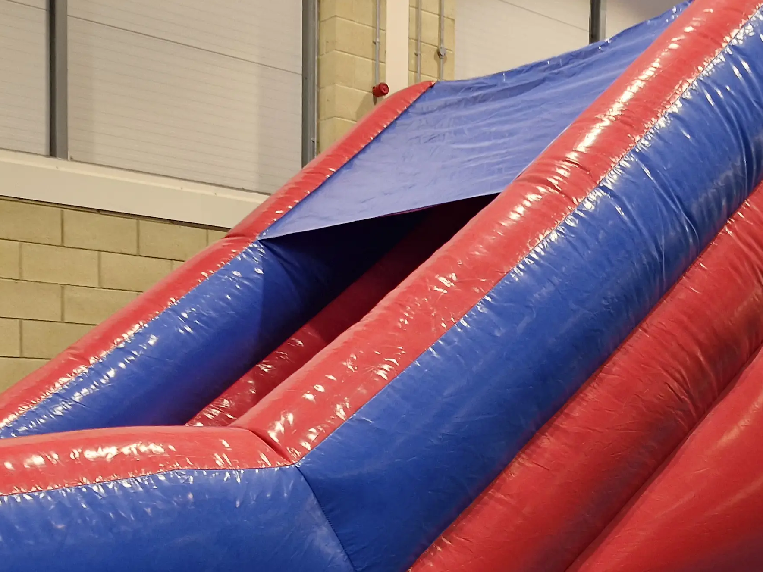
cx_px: 639
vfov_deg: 27.2
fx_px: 1146
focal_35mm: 52
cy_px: 501
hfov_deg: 35.3
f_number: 1.8
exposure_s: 1/100
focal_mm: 5.54
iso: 320
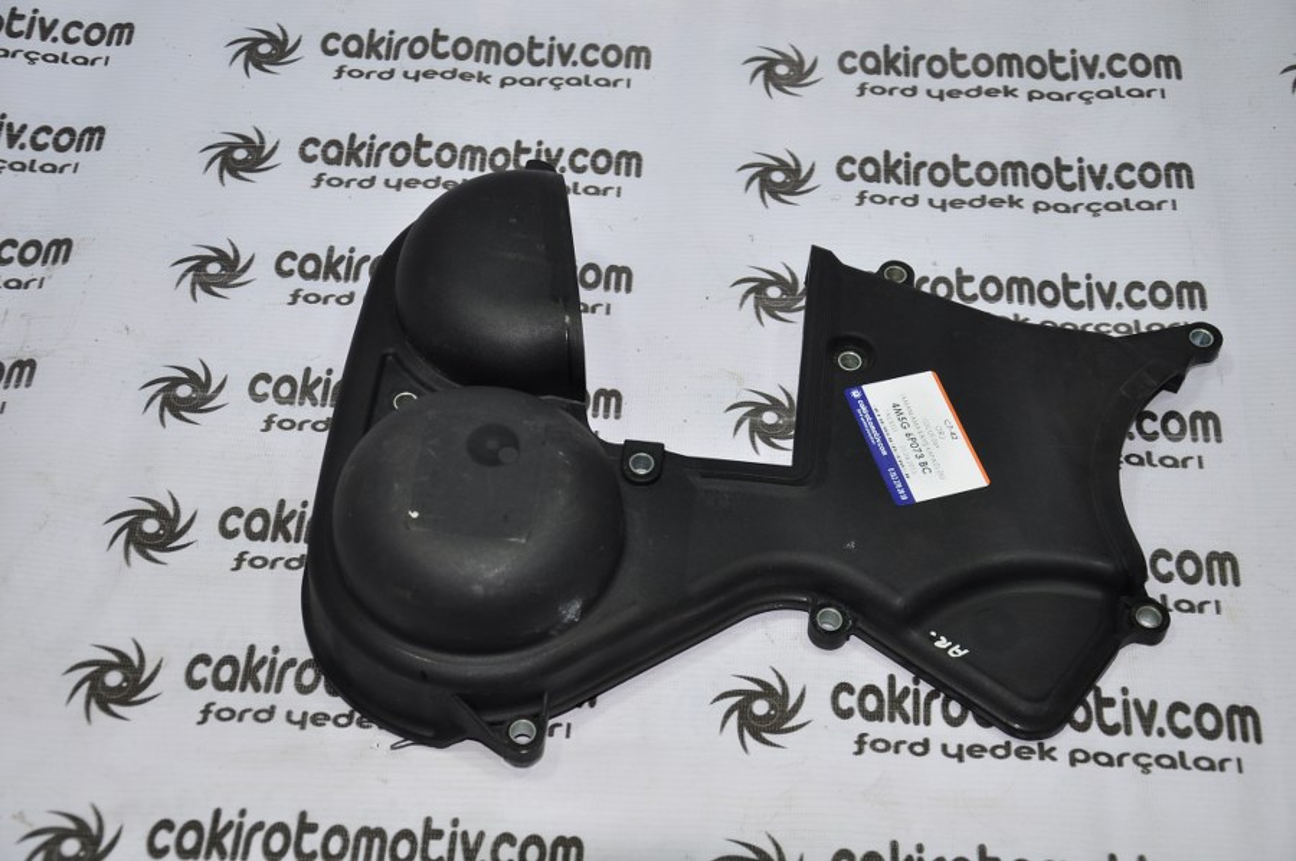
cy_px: 430
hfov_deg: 31.9
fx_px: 2265
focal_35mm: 63
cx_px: 648
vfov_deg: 21.5
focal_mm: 42
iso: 200
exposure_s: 1/60
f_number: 4.8
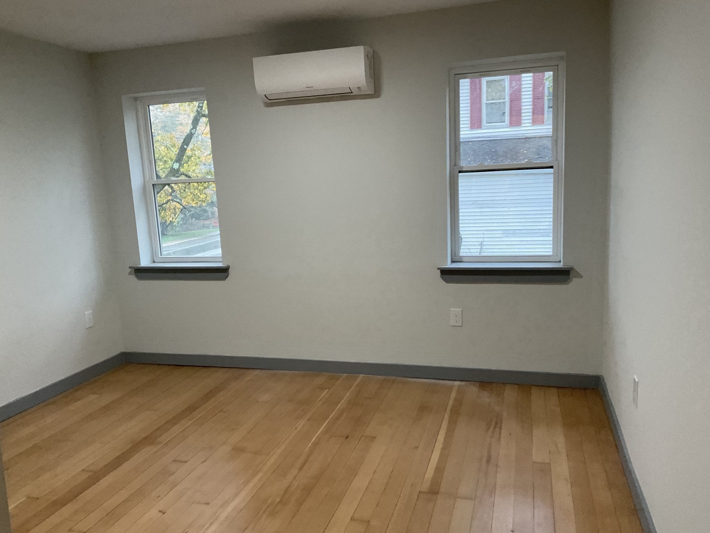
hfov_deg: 61.7
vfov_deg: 48.2
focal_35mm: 29
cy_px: 266
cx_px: 355
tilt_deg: -7.0
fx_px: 595
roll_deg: +2.0
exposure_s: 1/60
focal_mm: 3
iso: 200
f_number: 1.8
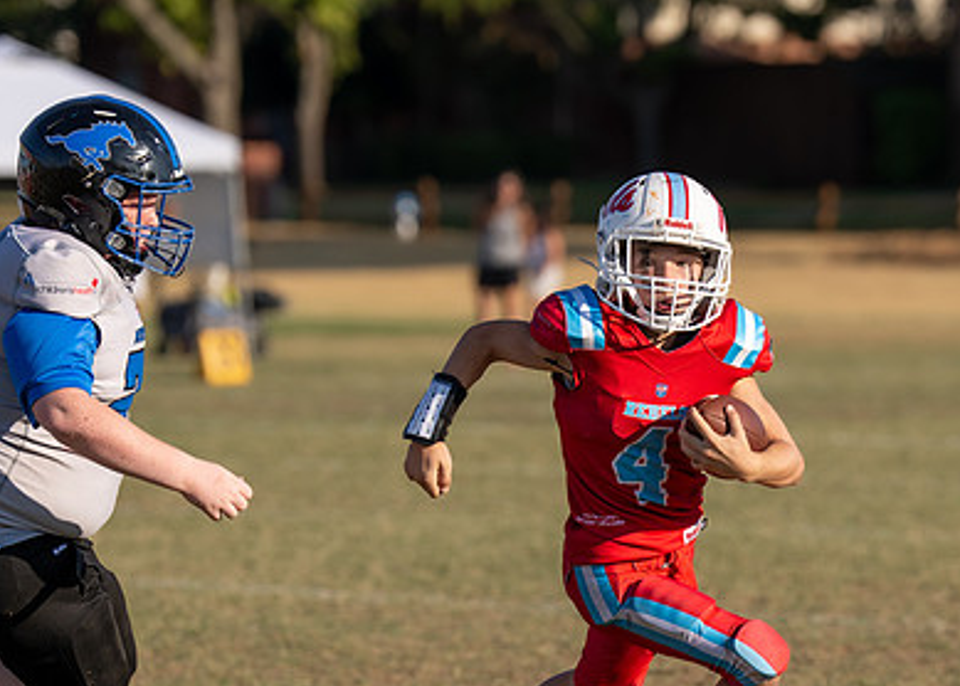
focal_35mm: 314
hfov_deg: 6.4
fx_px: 8563
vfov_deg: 4.6
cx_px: 732
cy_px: 493
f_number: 3.2
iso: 125
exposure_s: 1/2500
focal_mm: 146
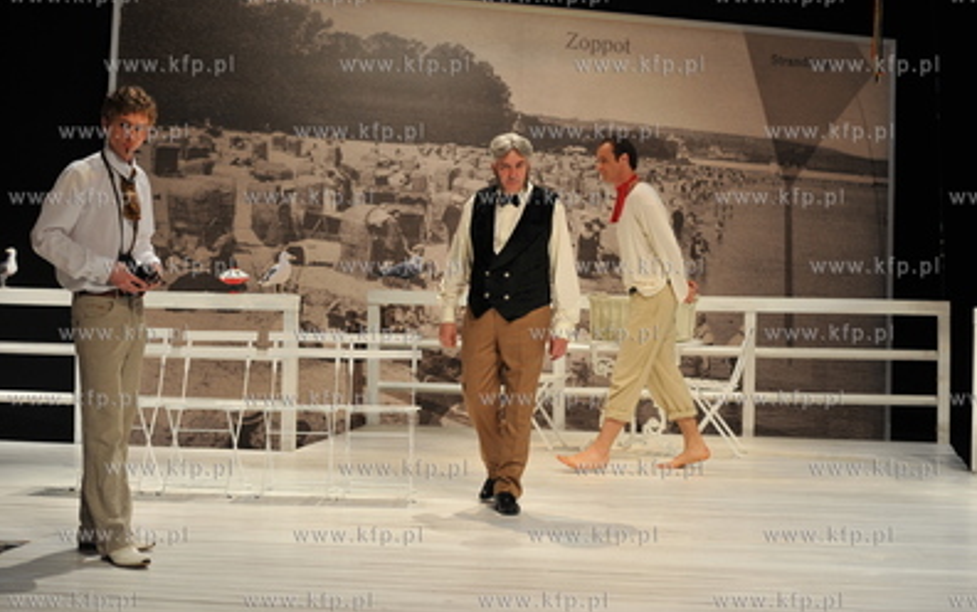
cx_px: 491
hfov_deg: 28.6
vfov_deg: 18.1
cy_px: 299
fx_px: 1918
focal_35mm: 72
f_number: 2.8
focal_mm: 70
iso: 400
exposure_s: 1/160
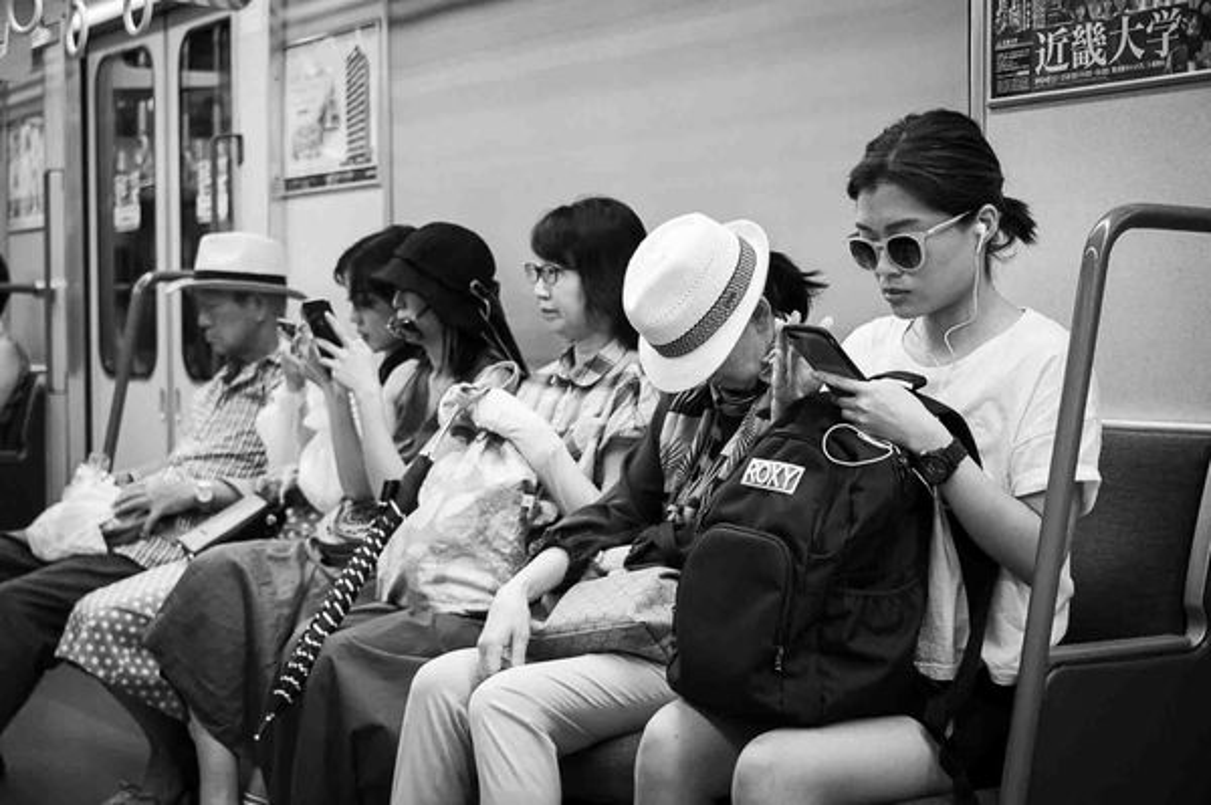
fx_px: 2084
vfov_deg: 21.9
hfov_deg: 32.4
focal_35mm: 62
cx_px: 606
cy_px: 402
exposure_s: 1/320
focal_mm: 62
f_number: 4.8
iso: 6400
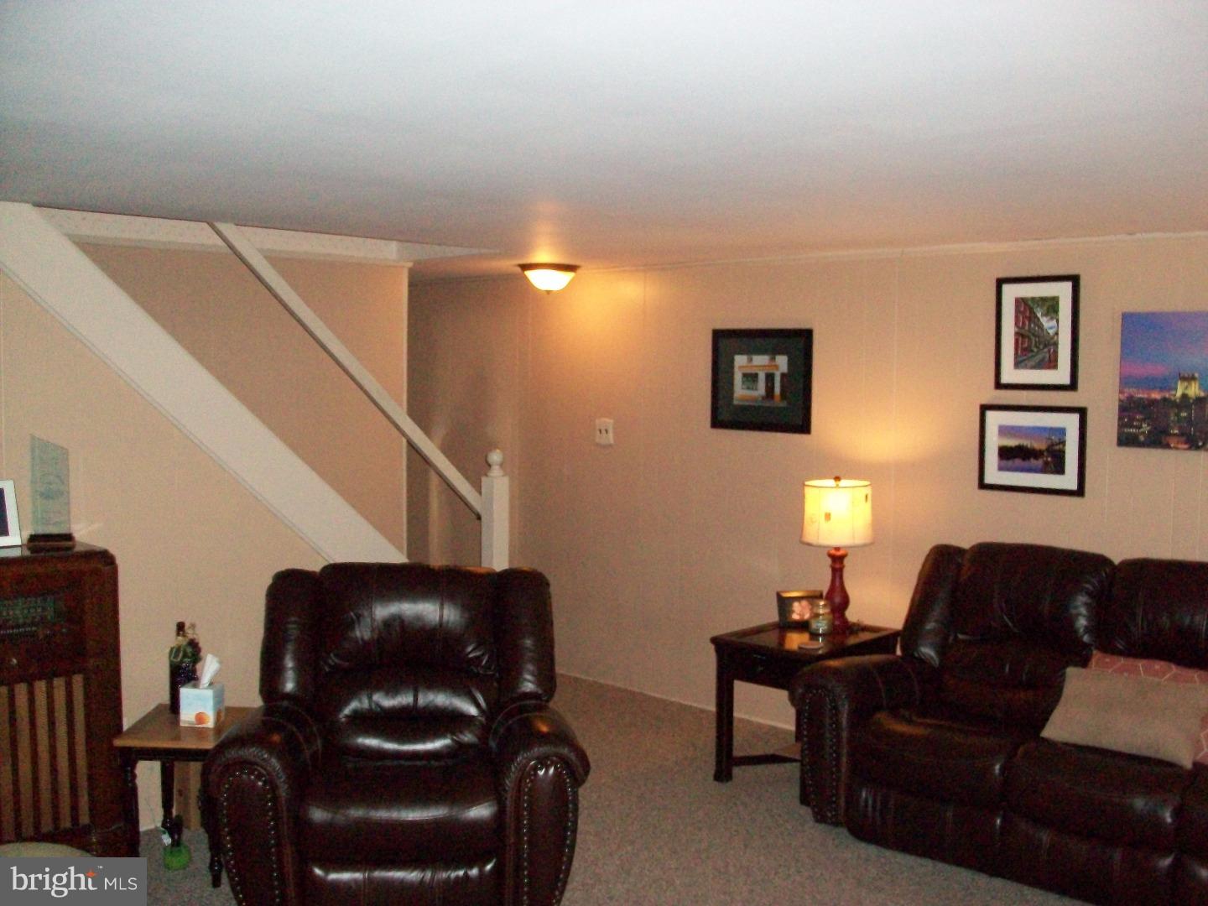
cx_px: 604
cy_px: 453
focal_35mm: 34
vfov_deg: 41.8
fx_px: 1187
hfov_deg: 54.0
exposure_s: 1/125
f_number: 2.8
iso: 400
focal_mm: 5.7
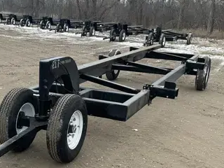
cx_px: 46
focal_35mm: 58
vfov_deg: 24.6
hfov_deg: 32.3
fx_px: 375
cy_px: 145
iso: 25
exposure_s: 1/277
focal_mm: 3
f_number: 1.8
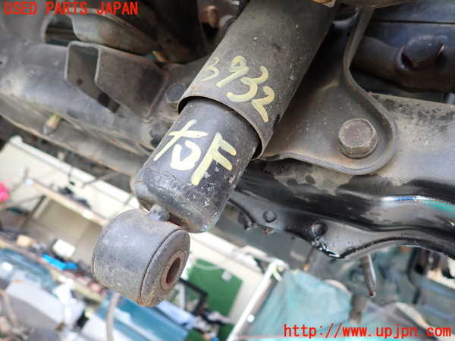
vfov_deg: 54.9
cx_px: 228
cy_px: 170
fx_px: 329
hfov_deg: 69.4
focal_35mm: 25
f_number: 2
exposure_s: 1/125
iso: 160
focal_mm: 4.5
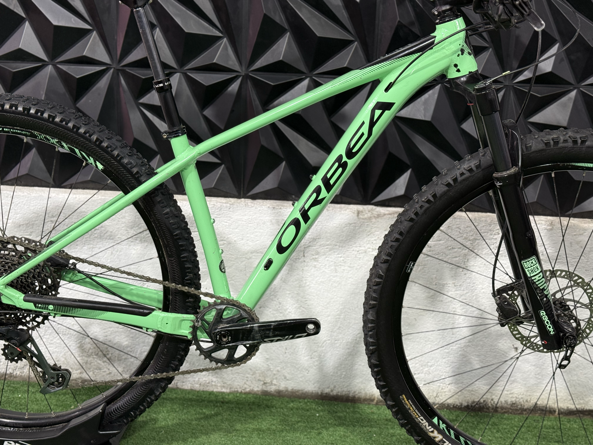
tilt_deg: -15.3
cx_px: 296
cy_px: 222
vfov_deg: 30.3
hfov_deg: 39.7
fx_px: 822
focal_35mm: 48
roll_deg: -2.4
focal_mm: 6.76
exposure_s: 1/60
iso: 125
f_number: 1.78
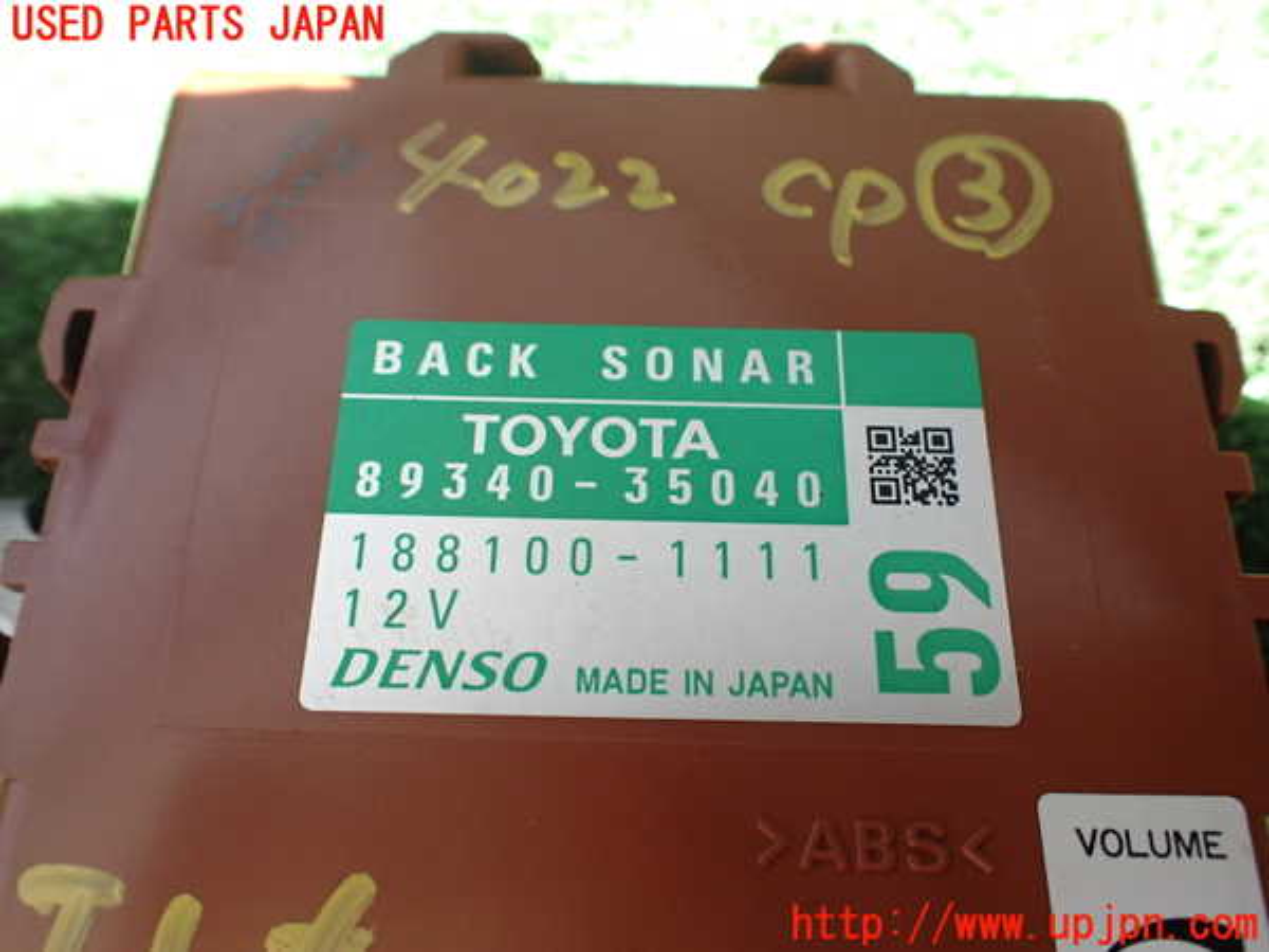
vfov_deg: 46.8
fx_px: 1100
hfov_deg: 60.0
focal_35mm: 30
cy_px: 476
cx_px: 634
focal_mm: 5.4
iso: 400
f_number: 2.3
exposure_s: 1/125
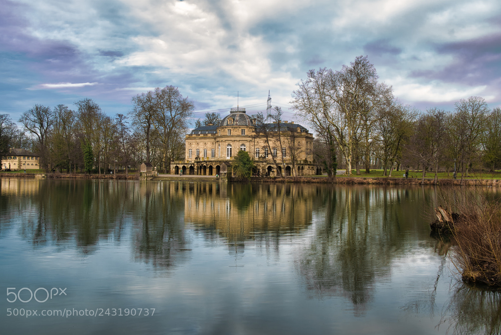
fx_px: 453
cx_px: 245
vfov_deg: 40.6
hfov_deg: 57.9
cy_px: 165
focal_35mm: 33
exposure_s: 1/2.5
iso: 100
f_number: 22
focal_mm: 21
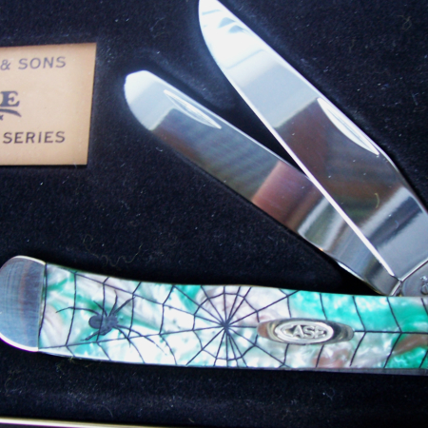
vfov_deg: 34.7
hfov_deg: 34.7
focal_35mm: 49
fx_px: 685
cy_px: 204
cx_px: 217
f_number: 2.7
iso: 160
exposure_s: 1/20
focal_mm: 5.6
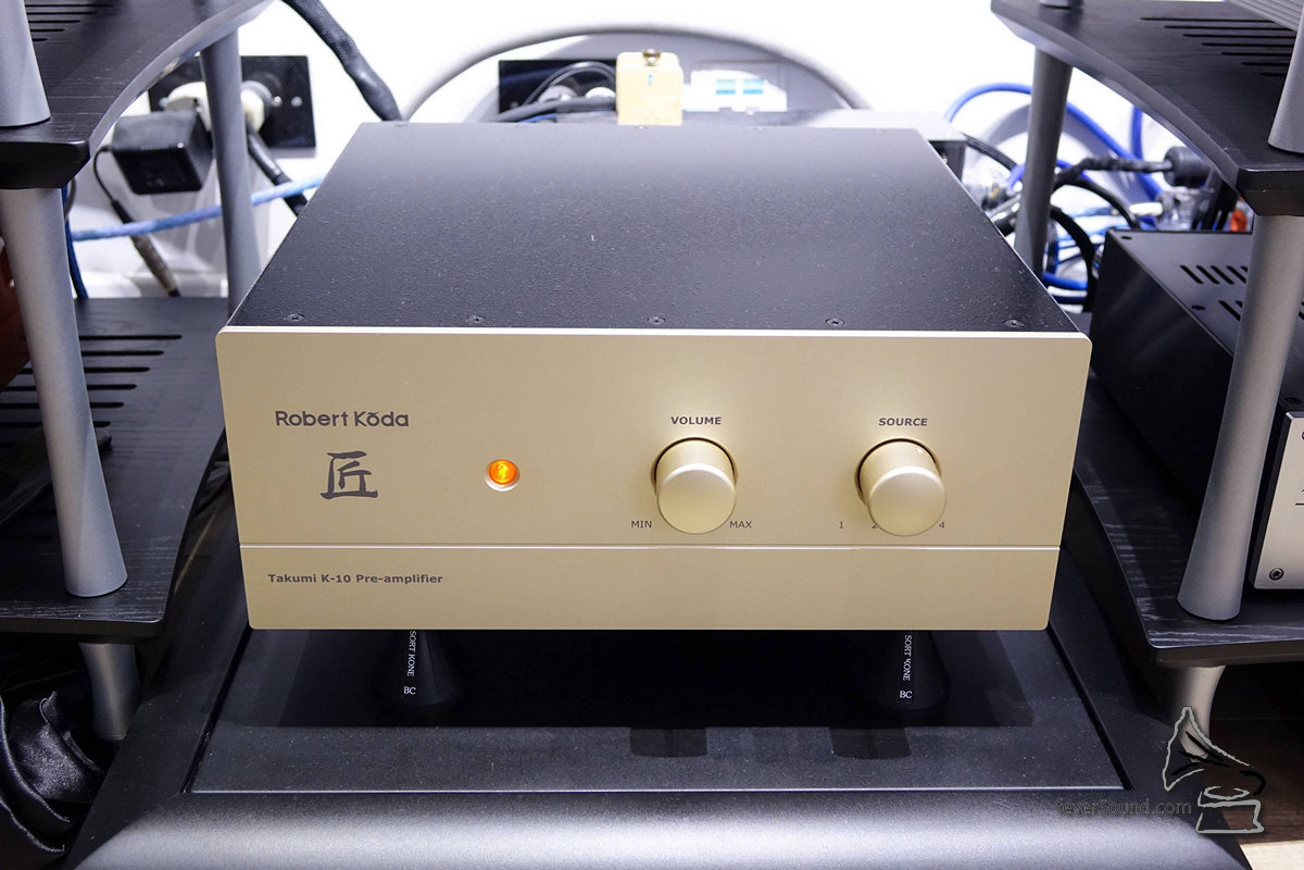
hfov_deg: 48.5
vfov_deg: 33.4
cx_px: 652
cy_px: 435
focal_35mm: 40
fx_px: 1449
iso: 1250
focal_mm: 14.53
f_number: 2.8
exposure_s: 1/40
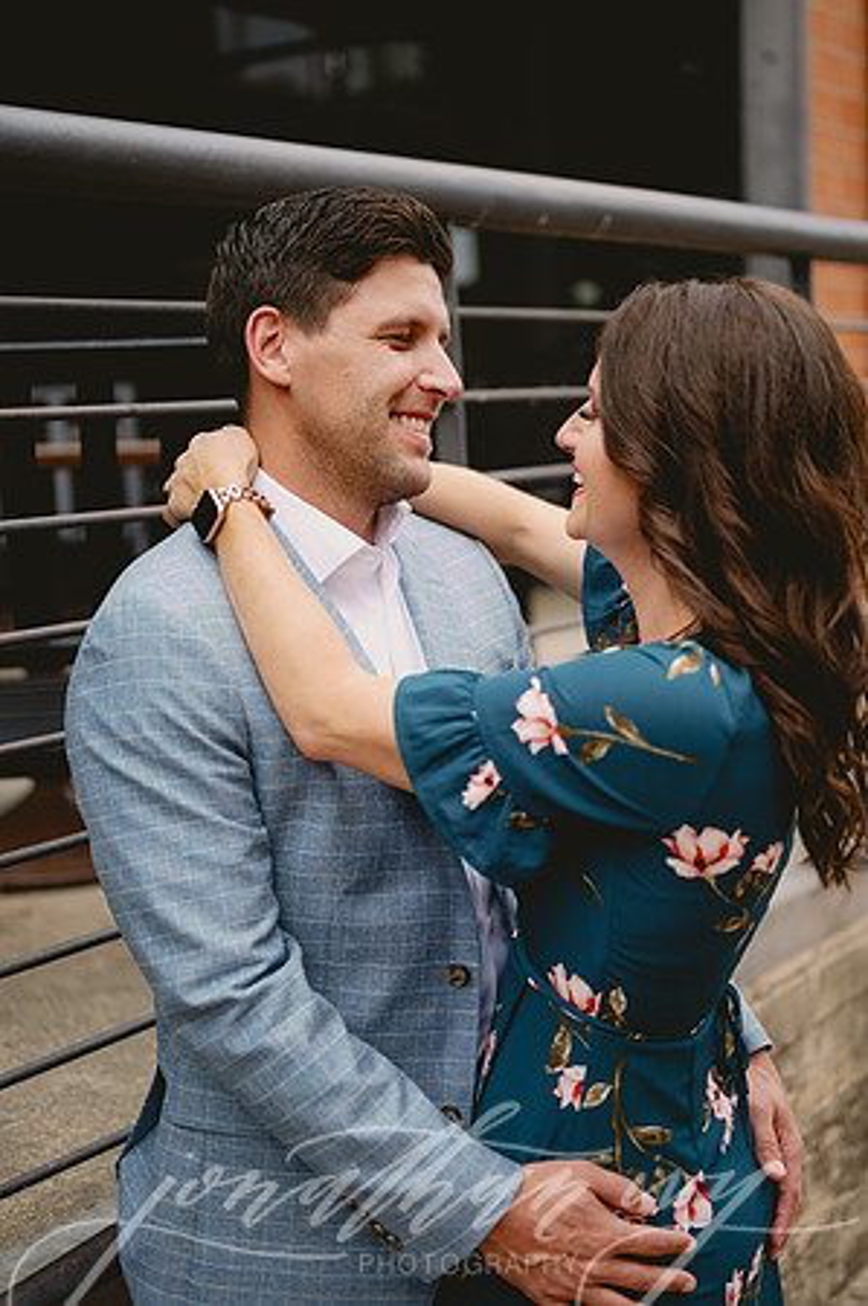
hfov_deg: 26.9
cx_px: 434
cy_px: 653
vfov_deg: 39.6
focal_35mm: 50
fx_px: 1812
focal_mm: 50
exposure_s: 1/640
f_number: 2
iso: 100
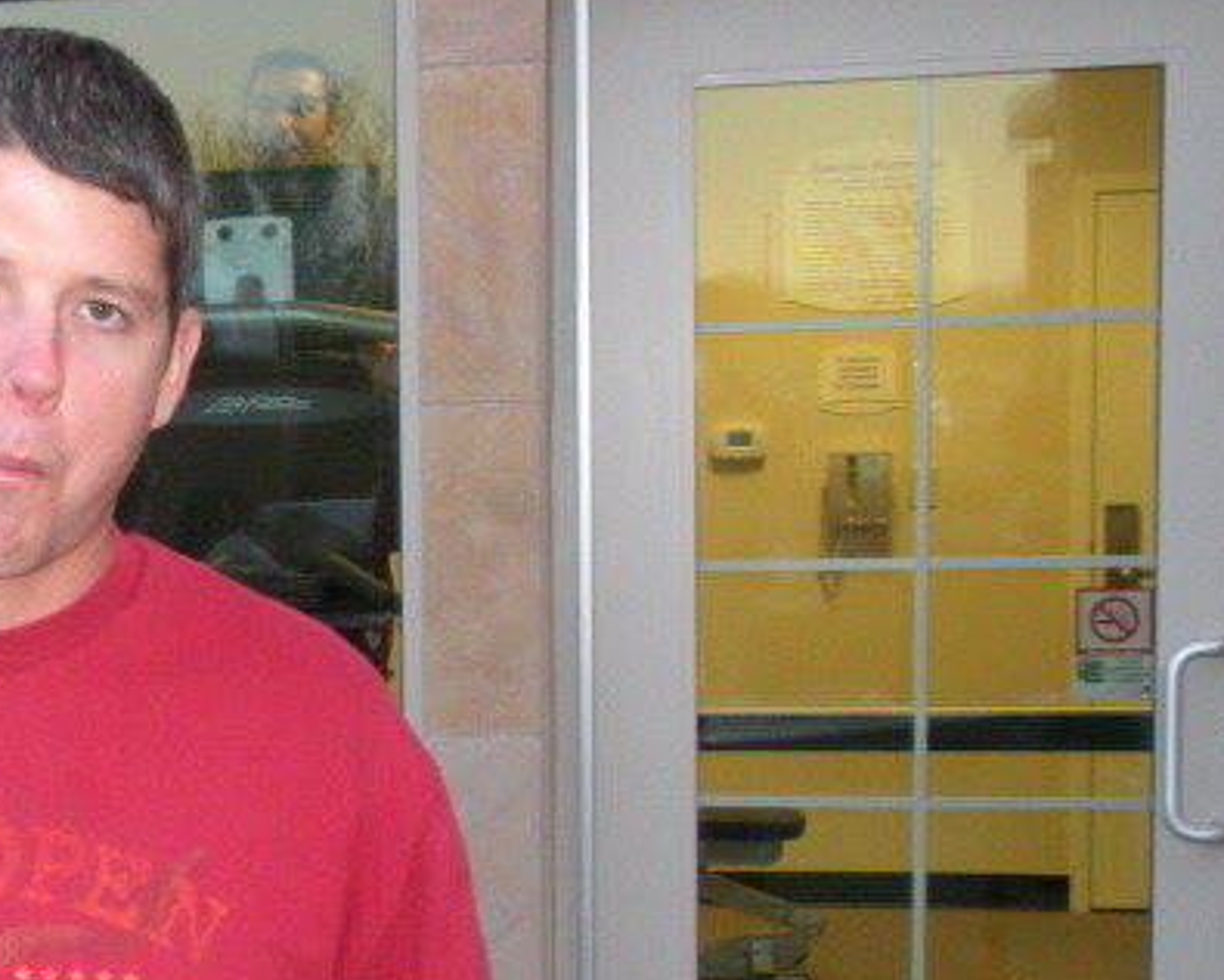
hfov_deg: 20.0
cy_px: 713
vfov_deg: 16.8
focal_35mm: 91
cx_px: -149
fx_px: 3297
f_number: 3.5
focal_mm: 6.3
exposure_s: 1/37.1
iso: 243
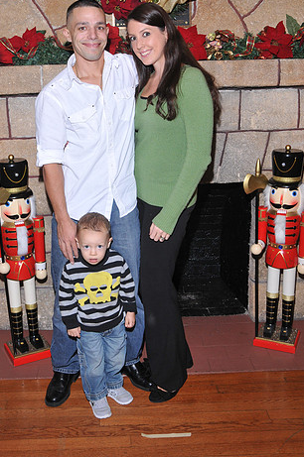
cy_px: 189
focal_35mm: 40
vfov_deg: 48.7
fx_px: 503
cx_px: 128
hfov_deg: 33.5
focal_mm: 21
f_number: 5.6
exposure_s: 1/60
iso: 400
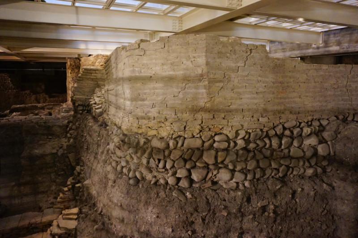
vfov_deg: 53.1
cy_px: 119
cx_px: 179
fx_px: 238
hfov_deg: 73.8
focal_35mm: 24
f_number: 4
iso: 2500
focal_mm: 16
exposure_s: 1/60
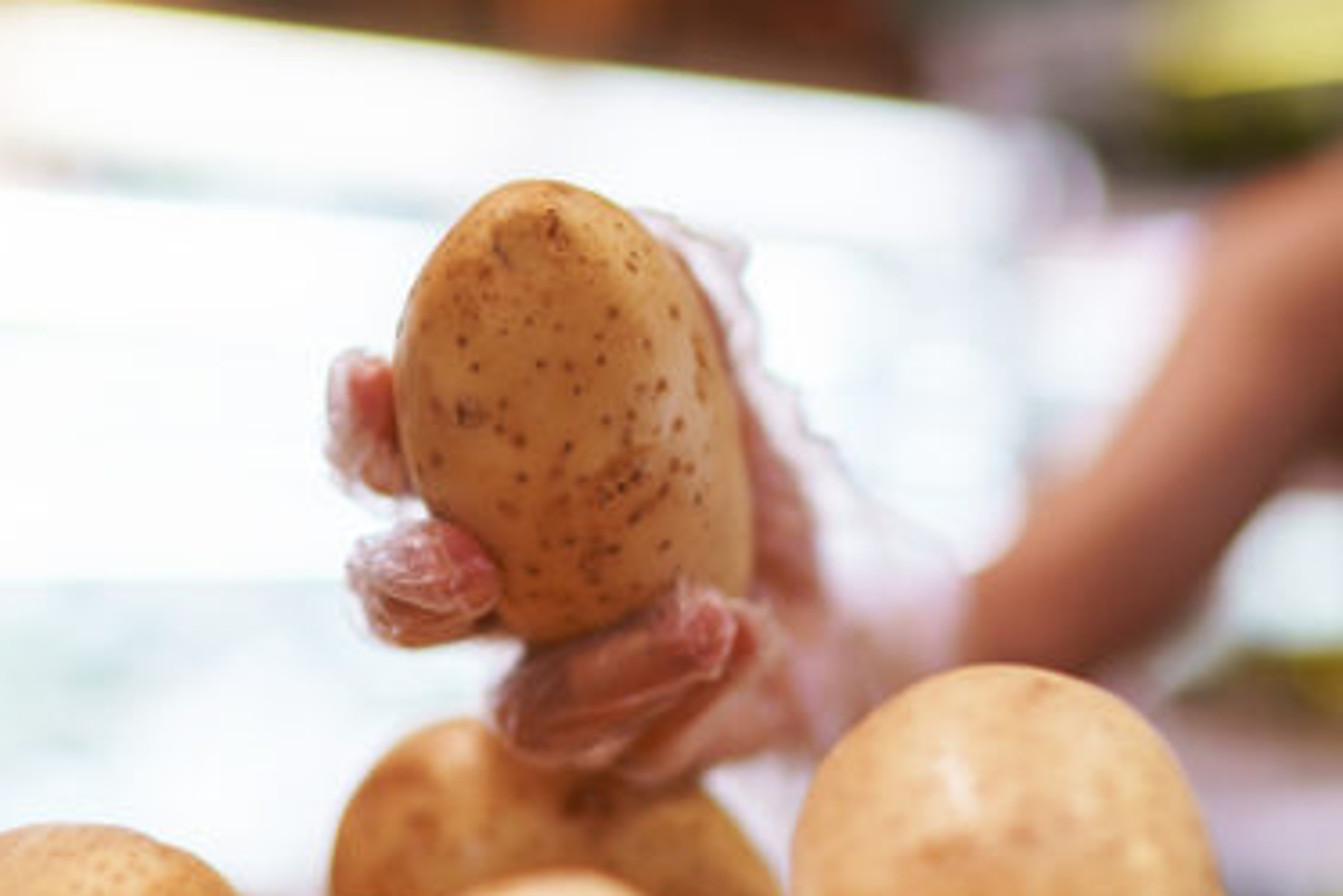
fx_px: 2687
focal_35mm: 72
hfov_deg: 27.9
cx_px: 911
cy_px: 425
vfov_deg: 18.9
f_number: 1.4
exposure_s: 1/100
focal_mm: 35
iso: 125
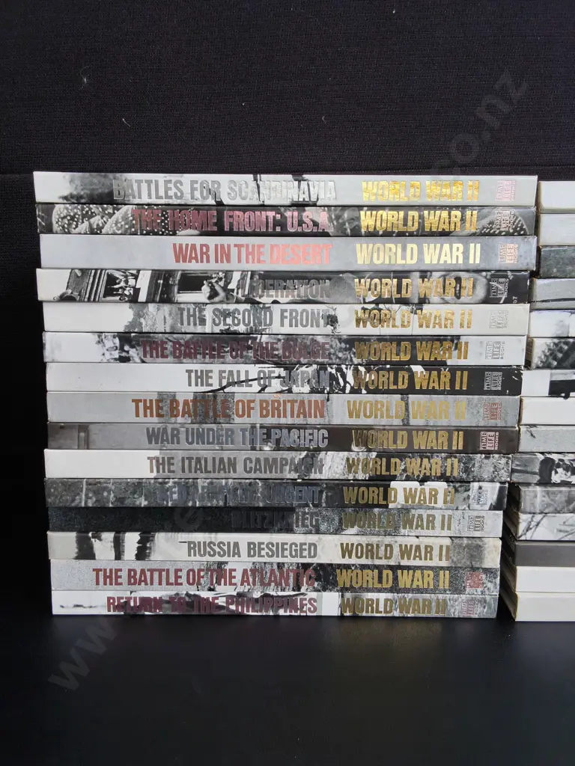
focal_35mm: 27
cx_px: 288
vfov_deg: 65.3
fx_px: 598
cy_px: 383
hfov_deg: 51.4
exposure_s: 1/120
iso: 40
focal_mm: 2.87
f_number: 2
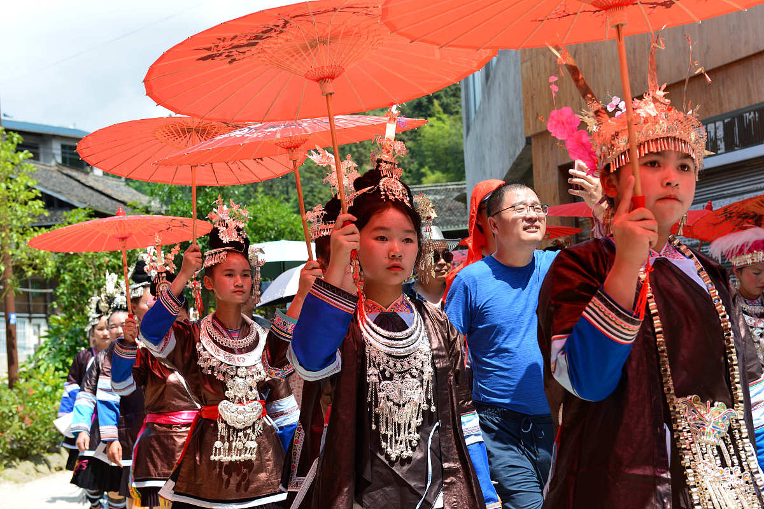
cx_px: 382
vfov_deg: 20.6
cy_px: 254
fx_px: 1400
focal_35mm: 66
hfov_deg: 30.5
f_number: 5.6
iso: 500
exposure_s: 1/500
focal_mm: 66
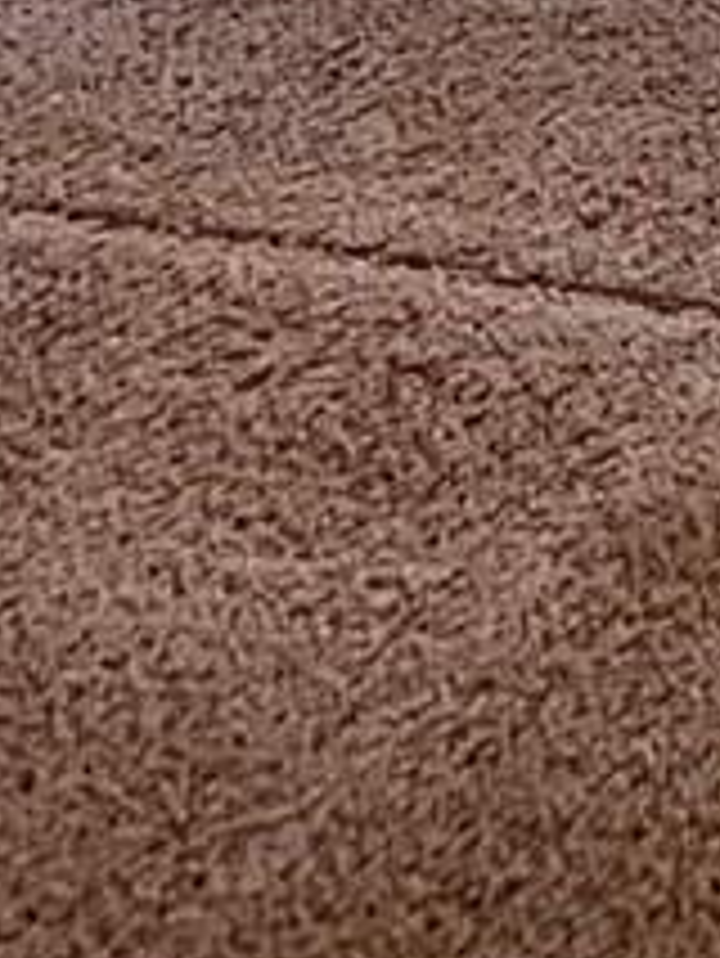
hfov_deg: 6.8
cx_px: 2264
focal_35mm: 195
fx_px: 5402
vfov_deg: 8.8
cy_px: -1673
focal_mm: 5.7
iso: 125
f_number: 1.5
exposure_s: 1/66
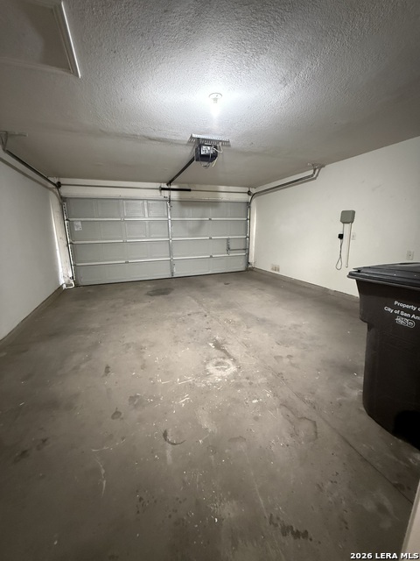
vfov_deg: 102.1
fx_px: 226
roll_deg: +1.2
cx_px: 210
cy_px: 280
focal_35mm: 14
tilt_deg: -12.6
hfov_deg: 85.7
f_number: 2.2
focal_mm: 2.22
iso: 1250
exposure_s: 1/40
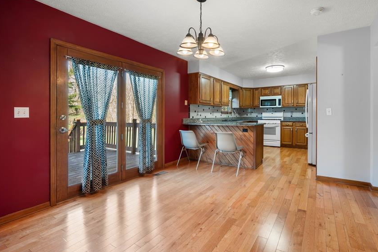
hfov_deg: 92.8
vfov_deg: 70.2
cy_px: 114
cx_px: 213
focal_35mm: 17
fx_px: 178
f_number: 11
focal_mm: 14
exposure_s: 2.5
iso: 100
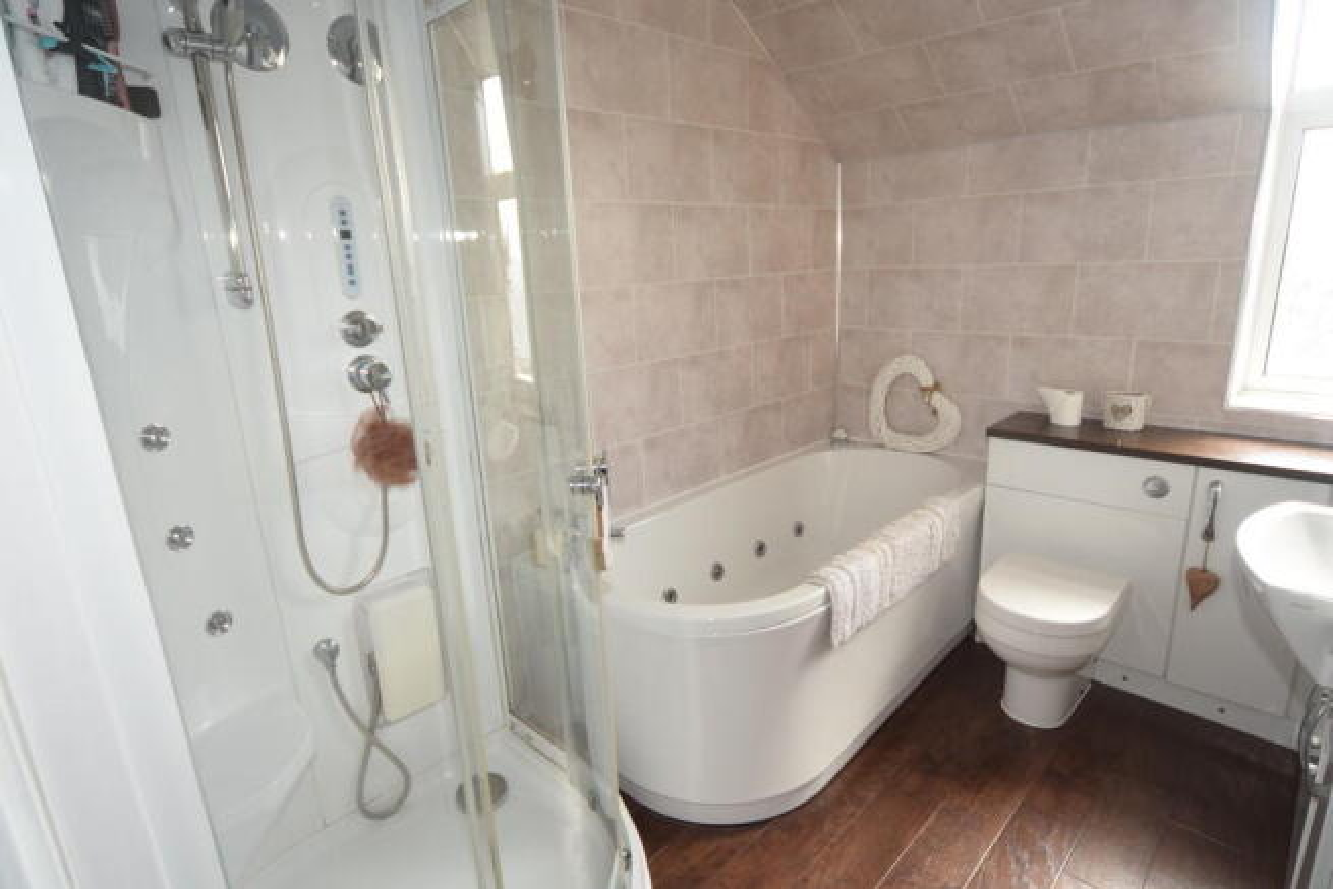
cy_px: 444
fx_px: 667
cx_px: 666
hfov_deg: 90.0
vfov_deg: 67.4
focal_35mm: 18
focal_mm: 12
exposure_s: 1/125
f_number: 5.6
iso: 800
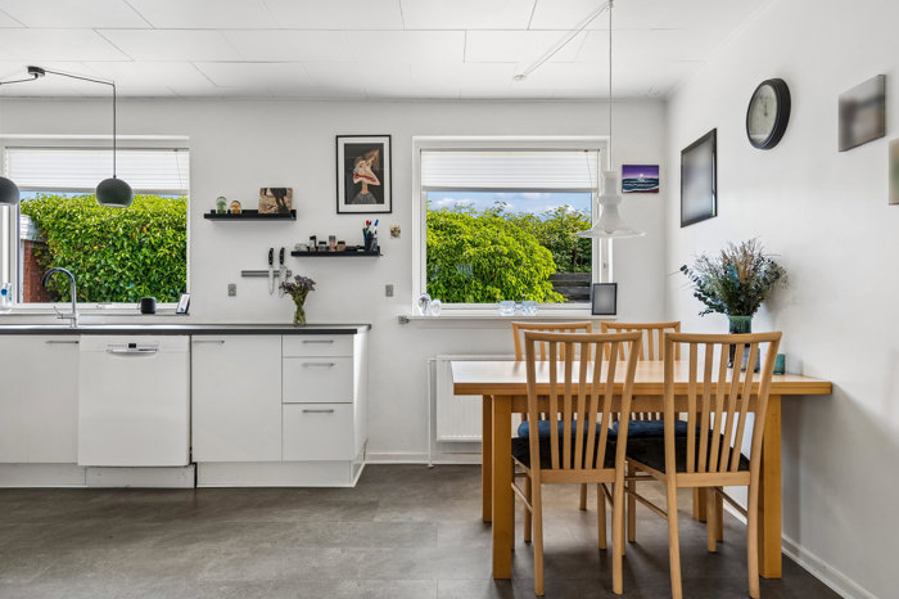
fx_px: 599
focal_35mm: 24
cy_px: 294
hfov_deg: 73.8
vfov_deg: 53.1
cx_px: 462
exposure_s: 1/125
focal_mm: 21
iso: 400
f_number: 6.3
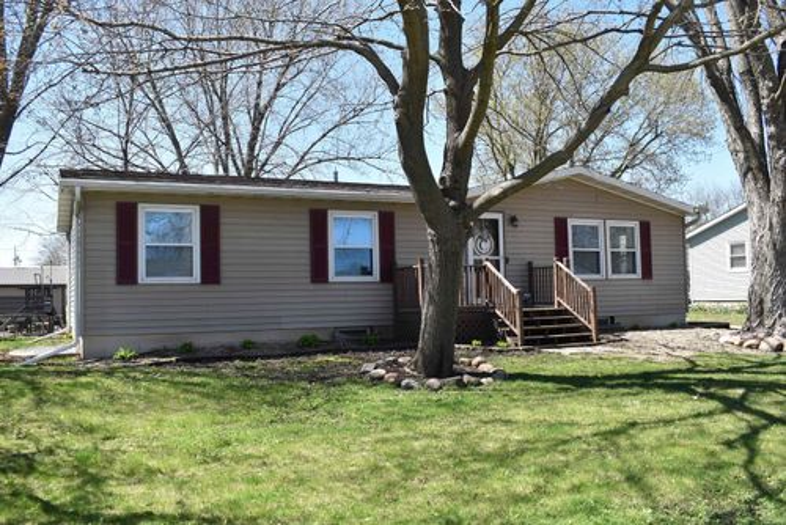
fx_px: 721
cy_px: 262
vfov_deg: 40.0
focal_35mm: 33
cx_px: 393
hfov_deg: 57.2
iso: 100
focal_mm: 22
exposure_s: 1/160
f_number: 6.3
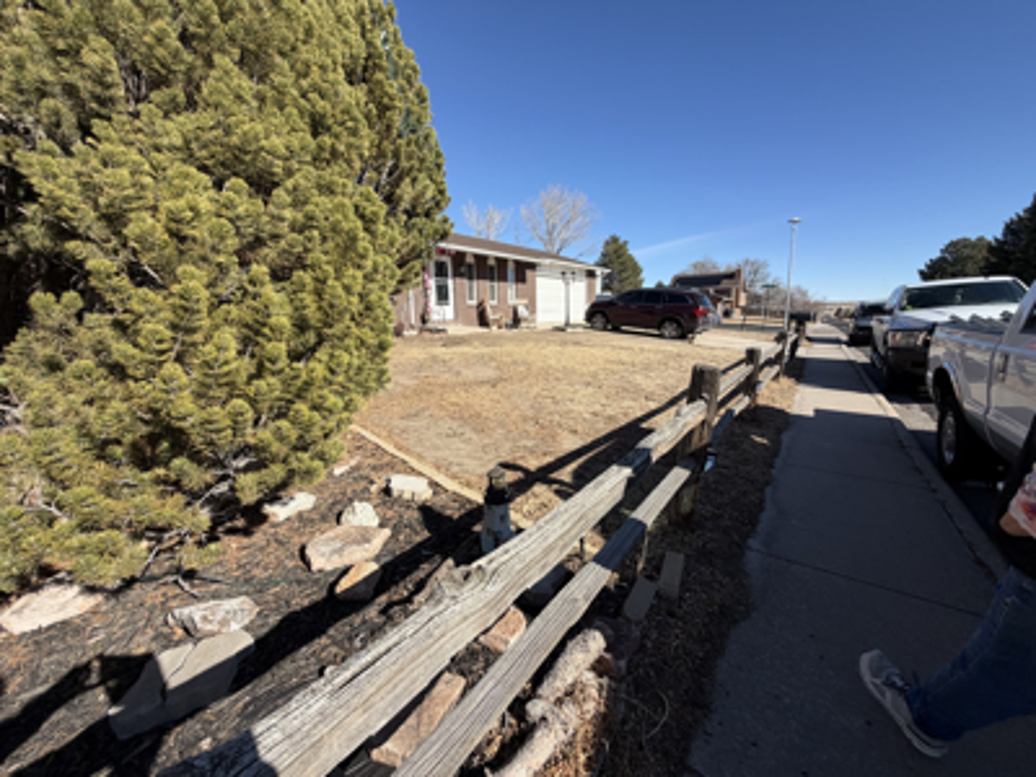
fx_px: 419
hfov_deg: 102.1
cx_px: 518
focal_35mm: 14
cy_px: 388
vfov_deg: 85.7
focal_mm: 2.22
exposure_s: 1/770
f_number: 2.2
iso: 32
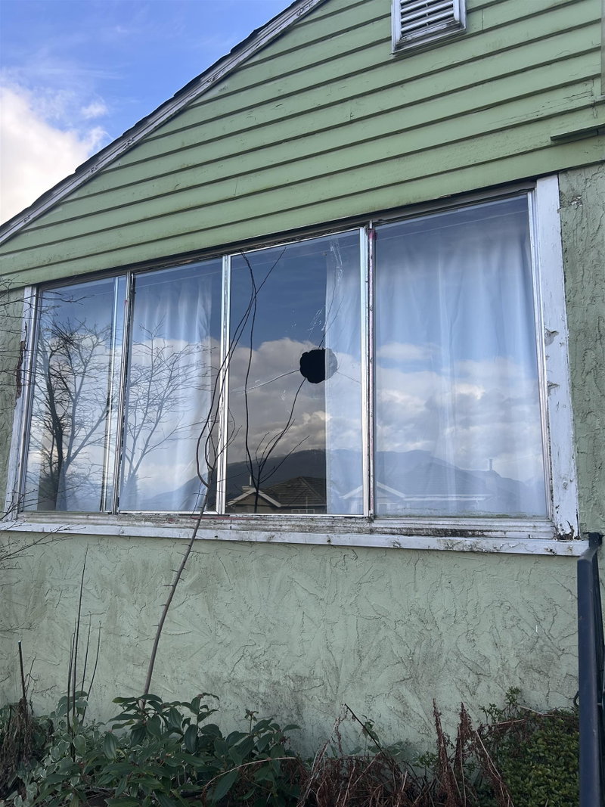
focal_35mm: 26
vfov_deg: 67.3
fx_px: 606
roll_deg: -0.3
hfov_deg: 53.1
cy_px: 404
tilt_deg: +9.9
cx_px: 302
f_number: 1.5
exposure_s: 1/833
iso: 50
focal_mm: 5.7
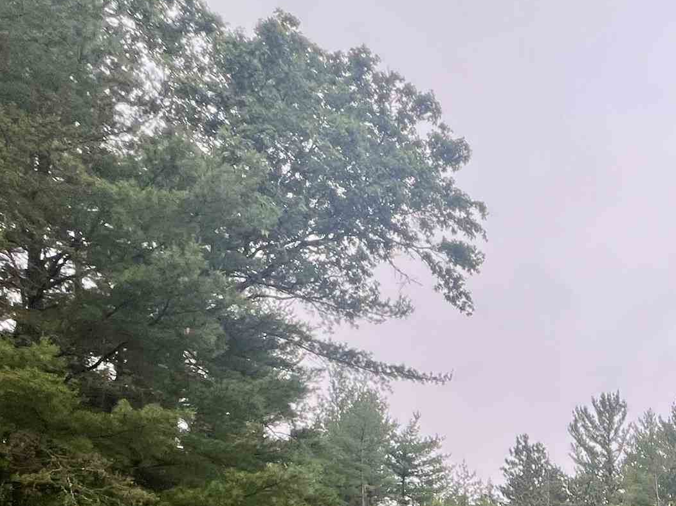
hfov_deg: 38.8
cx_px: 771
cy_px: 690
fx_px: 742
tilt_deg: +3.0
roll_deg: +0.4
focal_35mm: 38
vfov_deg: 29.0
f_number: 1.8
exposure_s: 1/99
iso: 40
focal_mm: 1.57
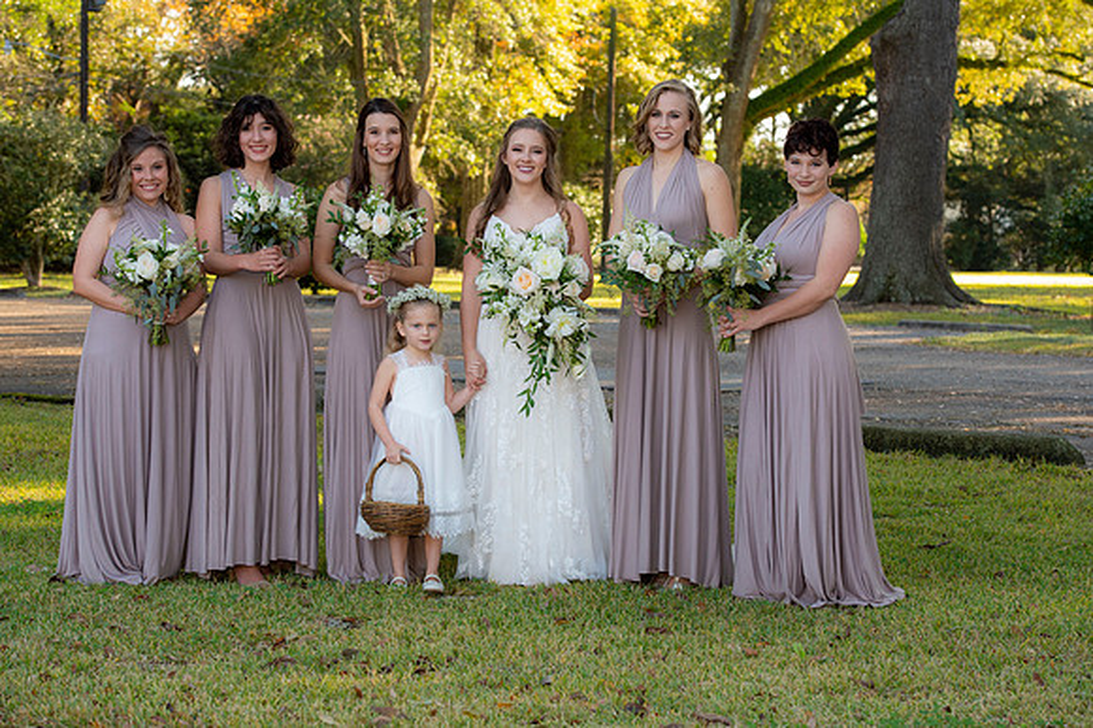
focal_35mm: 85
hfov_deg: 23.9
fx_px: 2579
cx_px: 546
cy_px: 364
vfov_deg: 16.1
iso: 1250
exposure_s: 1/400
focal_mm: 85
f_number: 6.3
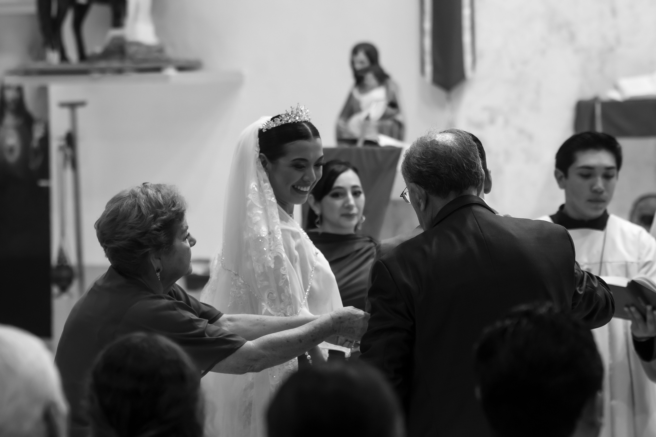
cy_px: 218
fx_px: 3061
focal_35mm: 168
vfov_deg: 8.2
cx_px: 328
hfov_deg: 12.2
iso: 1000
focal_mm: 112
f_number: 4.5
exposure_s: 1/125
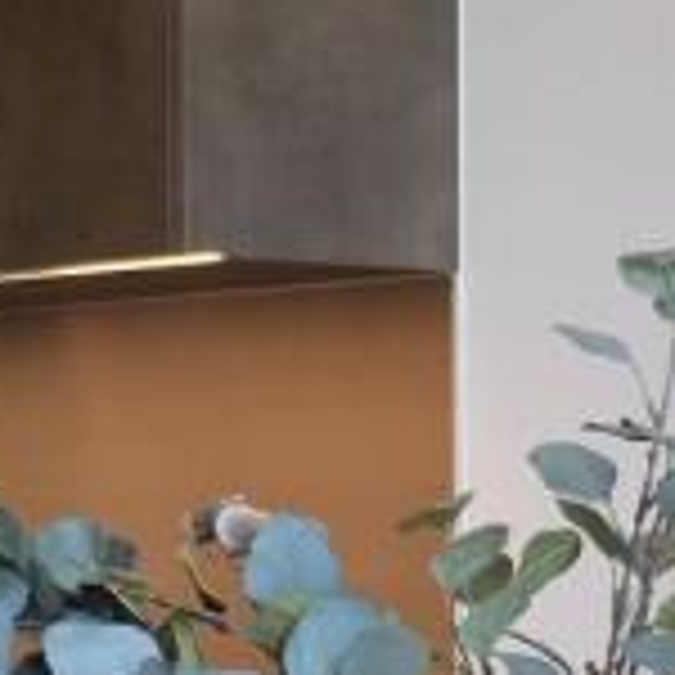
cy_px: 794
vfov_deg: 8.3
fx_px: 4611
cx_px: -248
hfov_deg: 8.2
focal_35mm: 209
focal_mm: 24.3
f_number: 3.2
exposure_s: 1/60
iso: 320
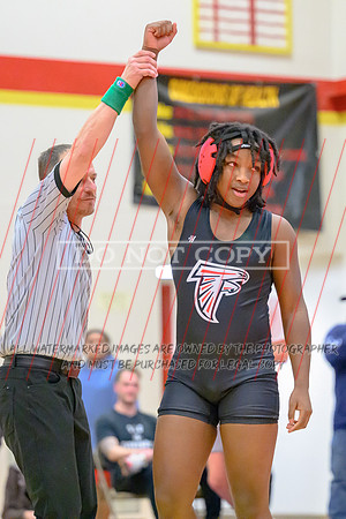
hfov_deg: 8.3
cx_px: 212
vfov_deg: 12.4
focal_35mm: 166
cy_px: 260
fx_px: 2386
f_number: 2.8
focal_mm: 110
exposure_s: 1/640
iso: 20000
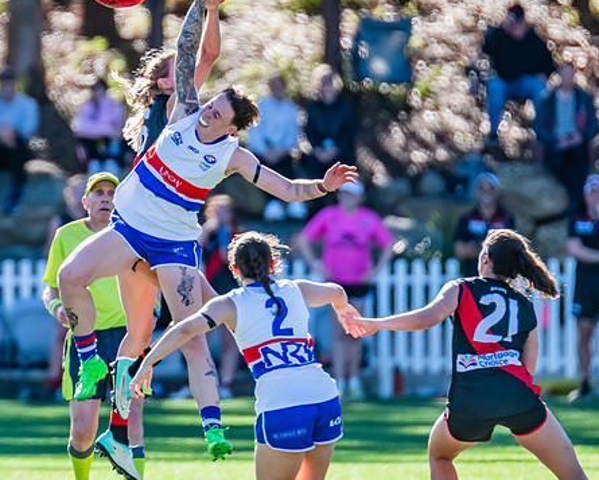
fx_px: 18118
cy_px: 185
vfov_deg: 1.5
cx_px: 160
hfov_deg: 1.9
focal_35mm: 1022
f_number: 5.6
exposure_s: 1/1250
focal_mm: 600
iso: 800
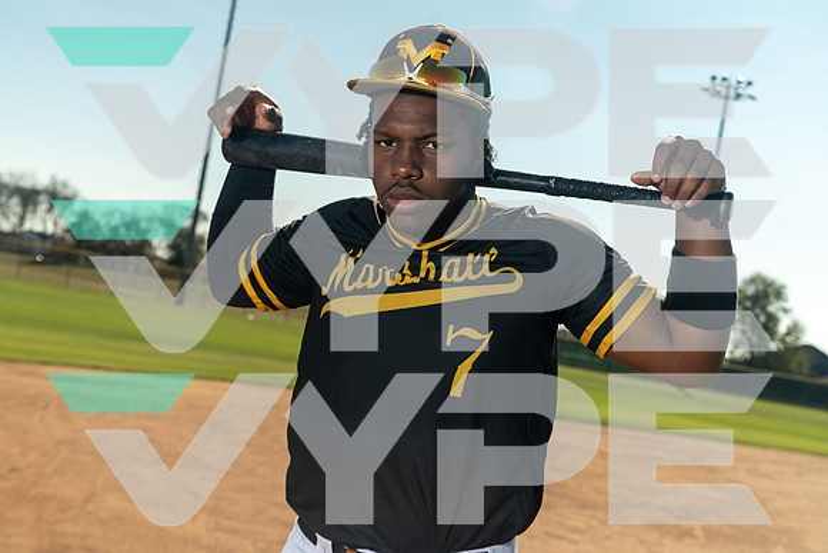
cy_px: 276
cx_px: 414
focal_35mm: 46
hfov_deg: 42.7
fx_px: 1058
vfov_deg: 29.3
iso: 500
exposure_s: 1/200
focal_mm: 46
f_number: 5.6
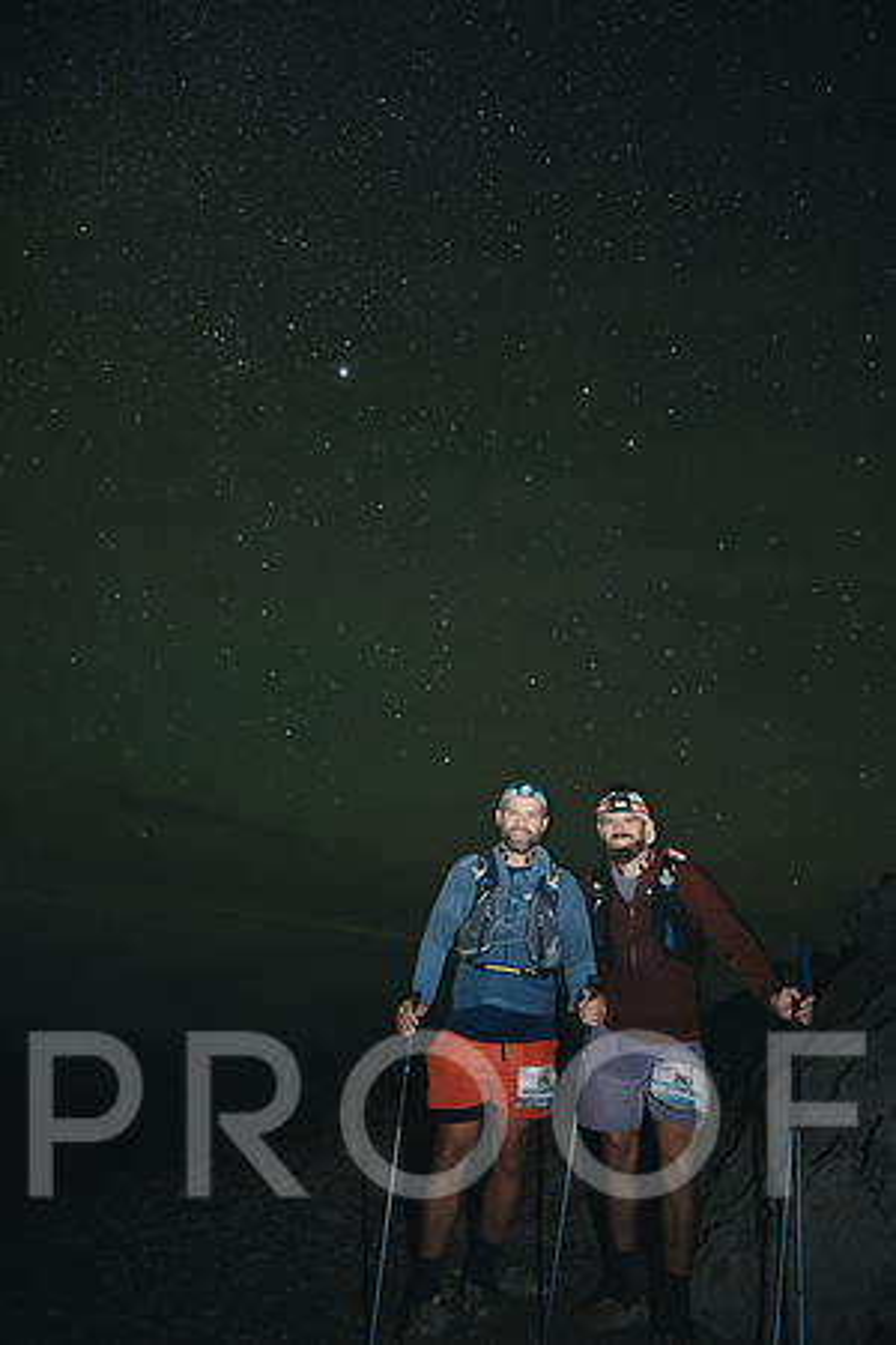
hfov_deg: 53.1
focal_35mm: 24
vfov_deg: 73.7
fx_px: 896
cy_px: 672
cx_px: 448
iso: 6400
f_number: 2.8
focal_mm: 24
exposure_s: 6
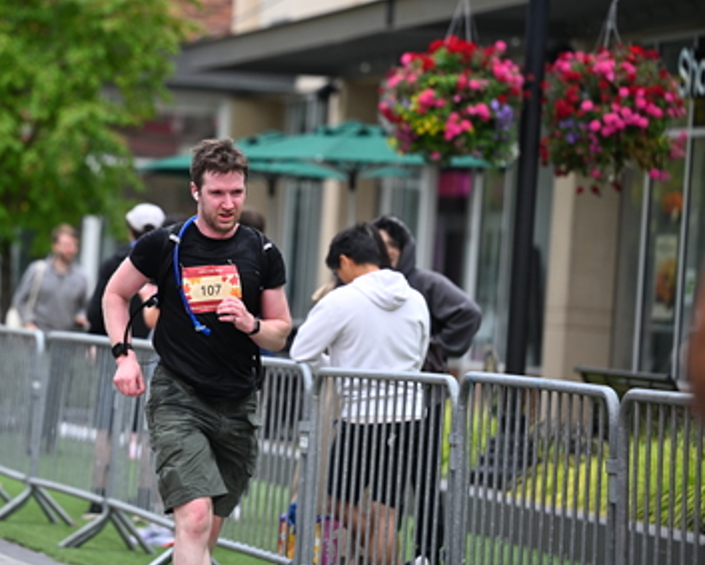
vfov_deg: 7.3
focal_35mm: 212
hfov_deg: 9.1
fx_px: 4427
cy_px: 207
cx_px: 168
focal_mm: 145
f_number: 2.8
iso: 640
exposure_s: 1/2000
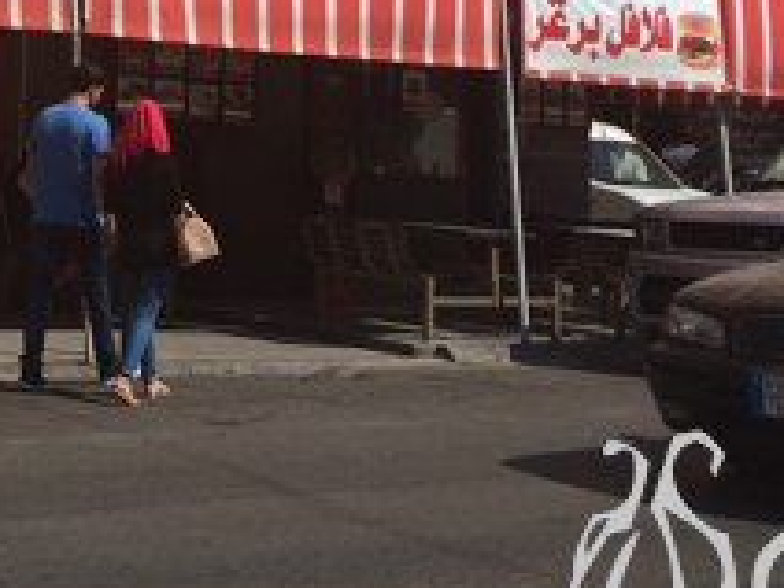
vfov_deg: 16.6
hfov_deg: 21.9
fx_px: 1925
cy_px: -137
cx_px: -55
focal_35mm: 85
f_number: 2.2
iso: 40
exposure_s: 1/4115
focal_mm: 4.12
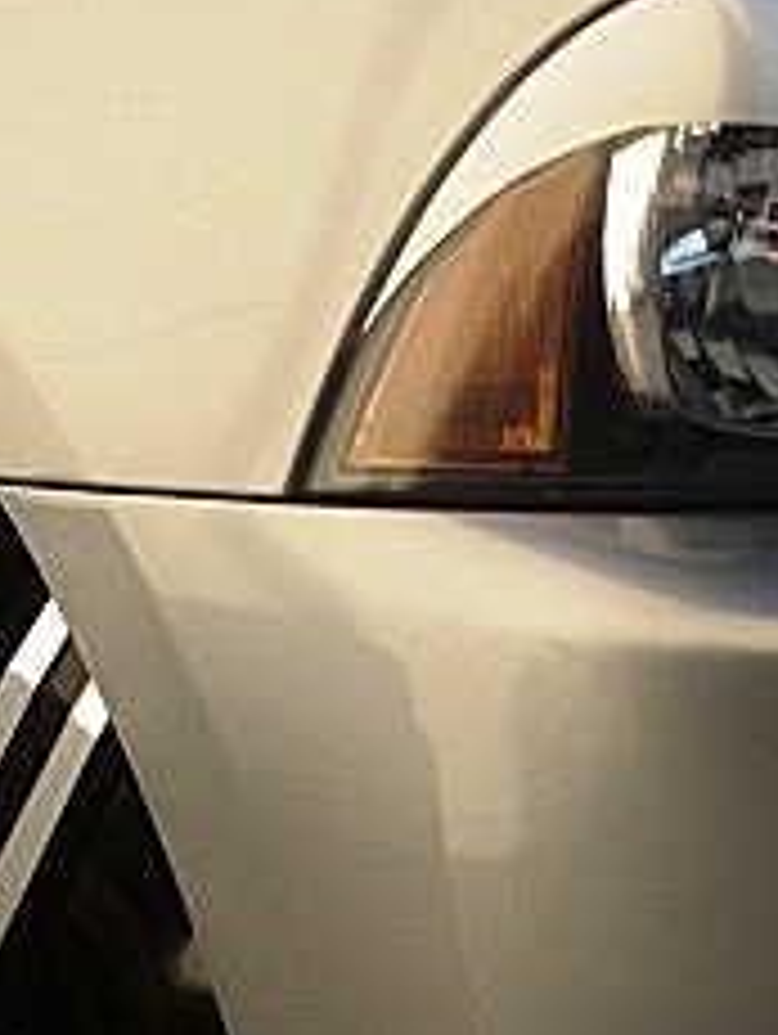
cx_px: 499
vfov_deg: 19.4
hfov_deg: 14.8
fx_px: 2991
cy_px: 842
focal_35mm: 100
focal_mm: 6.3
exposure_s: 1/250
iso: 50
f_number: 2.8
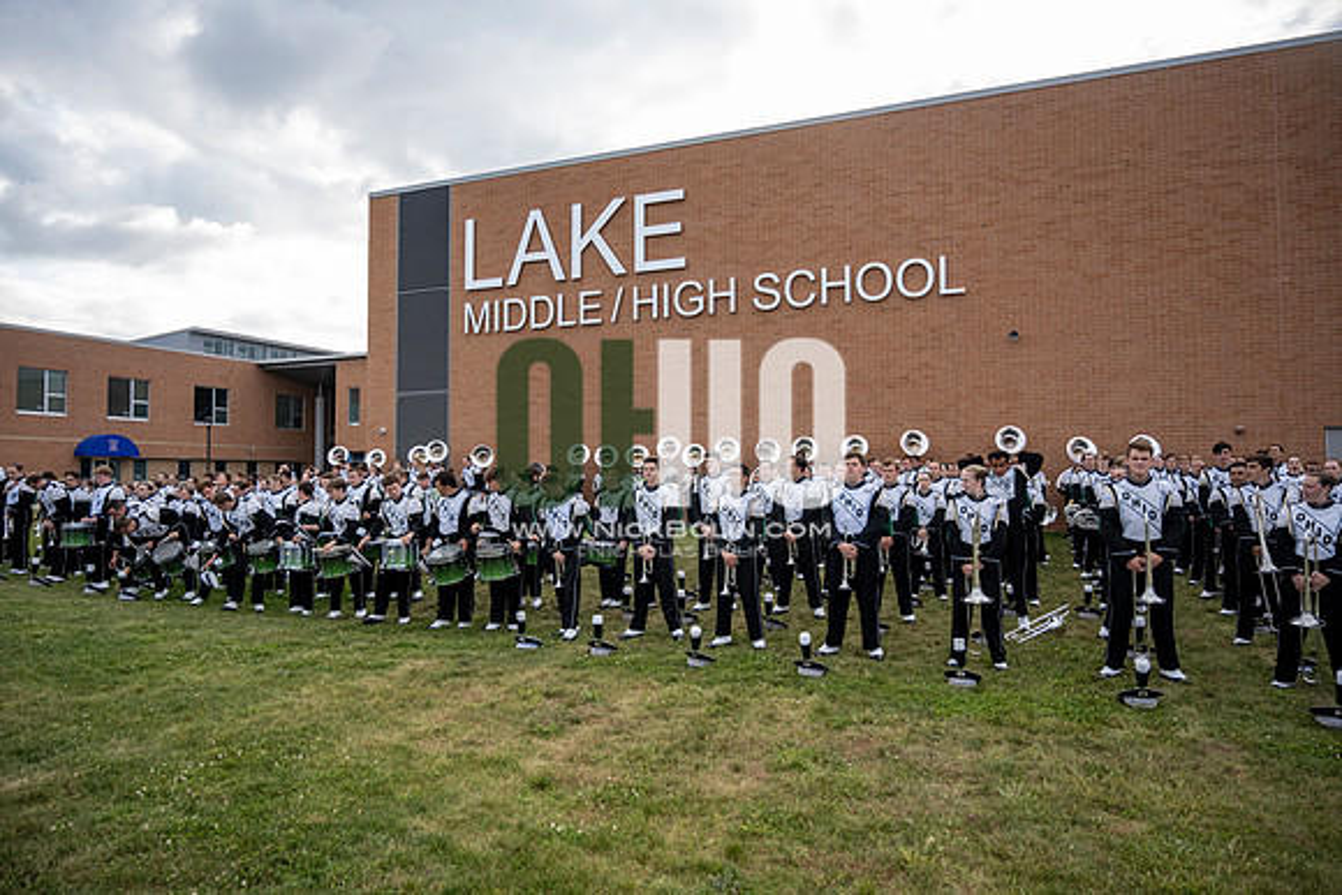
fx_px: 895
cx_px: 671
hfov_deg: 73.7
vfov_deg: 53.2
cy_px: 448
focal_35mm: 24
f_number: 4
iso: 400
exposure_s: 1/800
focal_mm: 24
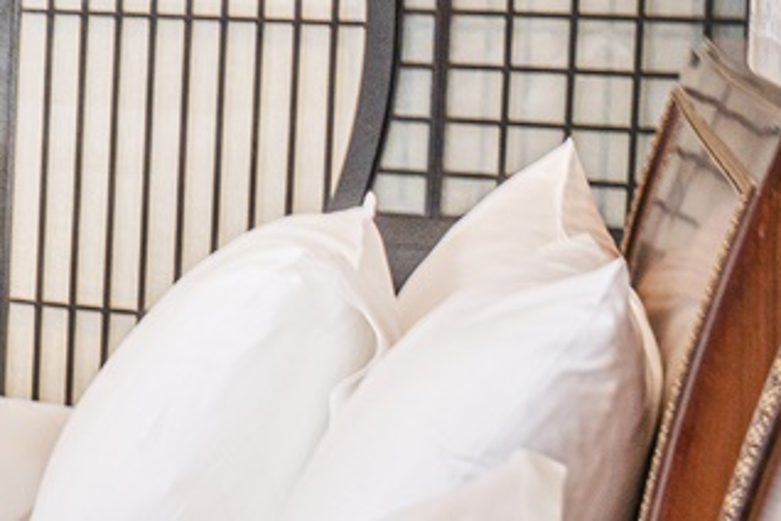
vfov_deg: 11.7
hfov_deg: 13.5
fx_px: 2516
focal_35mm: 116
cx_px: -1022
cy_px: -18
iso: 160
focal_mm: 18
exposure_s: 1
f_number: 11
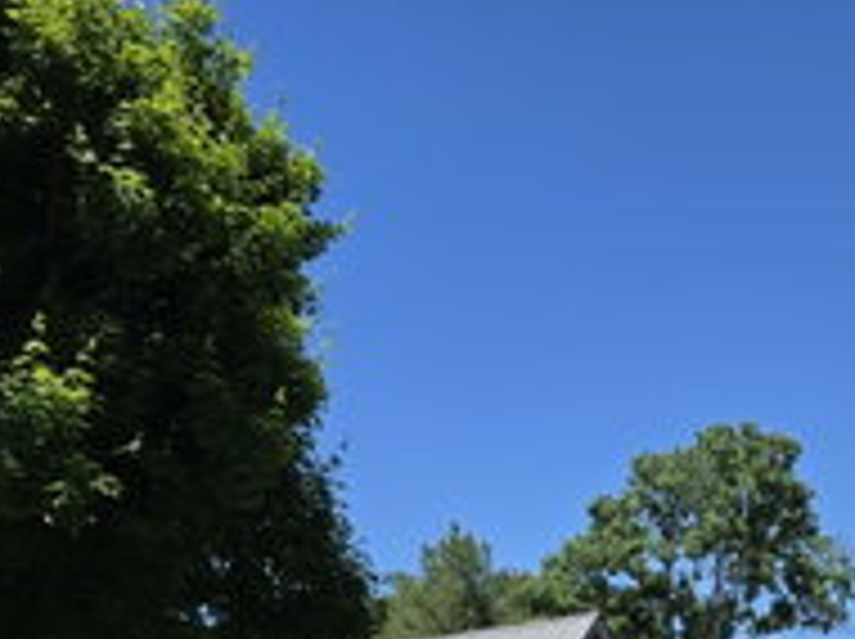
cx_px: 756
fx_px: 1529
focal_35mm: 62
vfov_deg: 21.5
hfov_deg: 30.0
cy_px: 814
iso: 12
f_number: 1.7
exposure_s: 1/790
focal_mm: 6.3
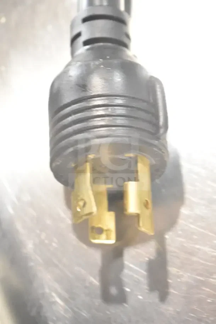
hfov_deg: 16.6
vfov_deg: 24.6
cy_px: 162
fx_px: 742
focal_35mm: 82
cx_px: 108
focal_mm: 55
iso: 10000
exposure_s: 1/100
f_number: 5.6
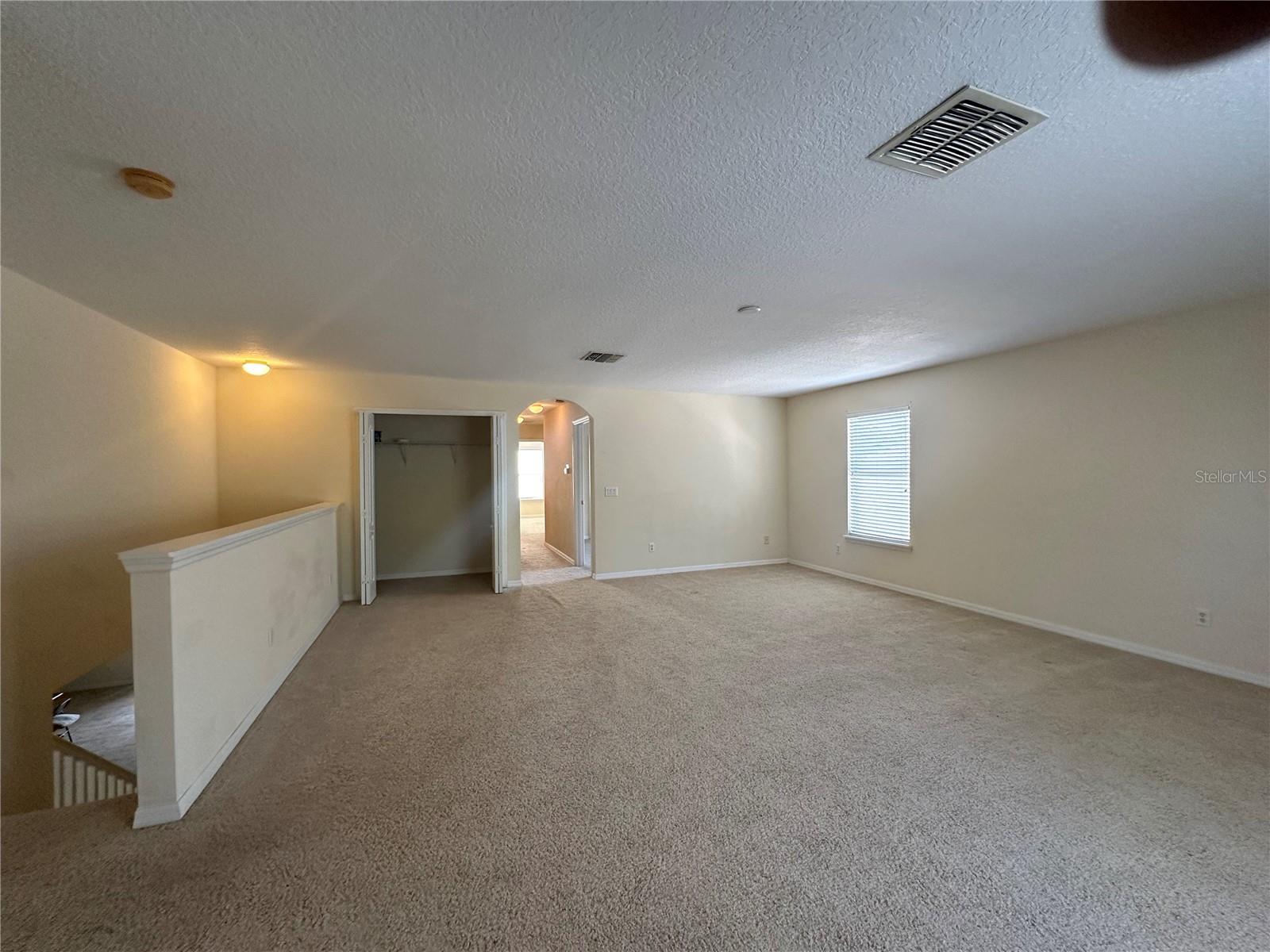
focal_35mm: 14
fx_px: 514
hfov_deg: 102.1
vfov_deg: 85.7
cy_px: 476
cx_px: 635
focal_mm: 2.22
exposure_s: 1/120
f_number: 2.2
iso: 250
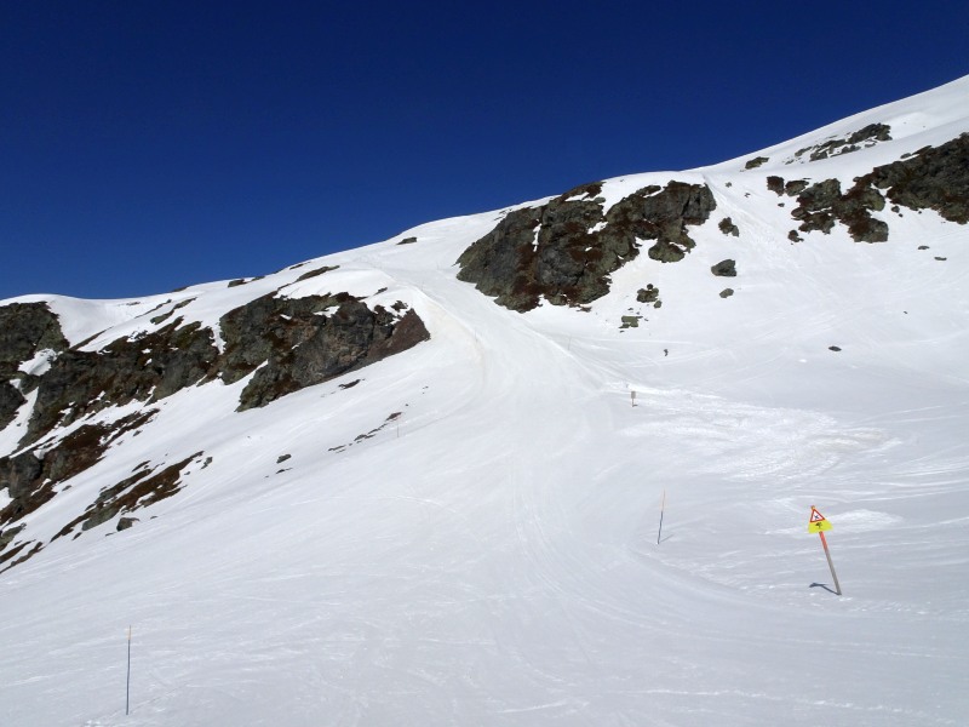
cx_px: 484
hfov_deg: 71.6
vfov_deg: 56.8
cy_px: 364
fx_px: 672
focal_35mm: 24
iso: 80
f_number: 5.6
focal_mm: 4.1
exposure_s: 1/2000
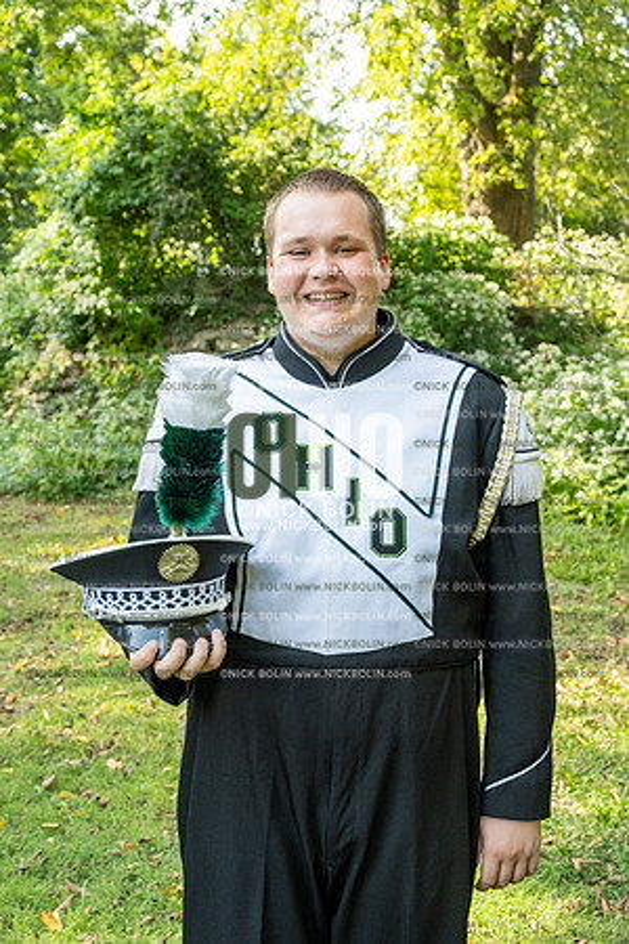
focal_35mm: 45
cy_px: 472
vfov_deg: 43.6
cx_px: 314
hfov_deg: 29.9
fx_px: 1179
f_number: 5.6
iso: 1250
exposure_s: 1/800
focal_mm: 45
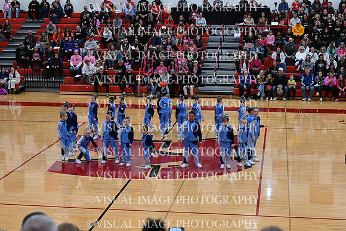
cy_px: 116
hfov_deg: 28.8
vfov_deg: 19.5
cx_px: 173
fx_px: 673
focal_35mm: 70
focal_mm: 70
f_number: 4
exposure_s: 1/400
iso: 4000
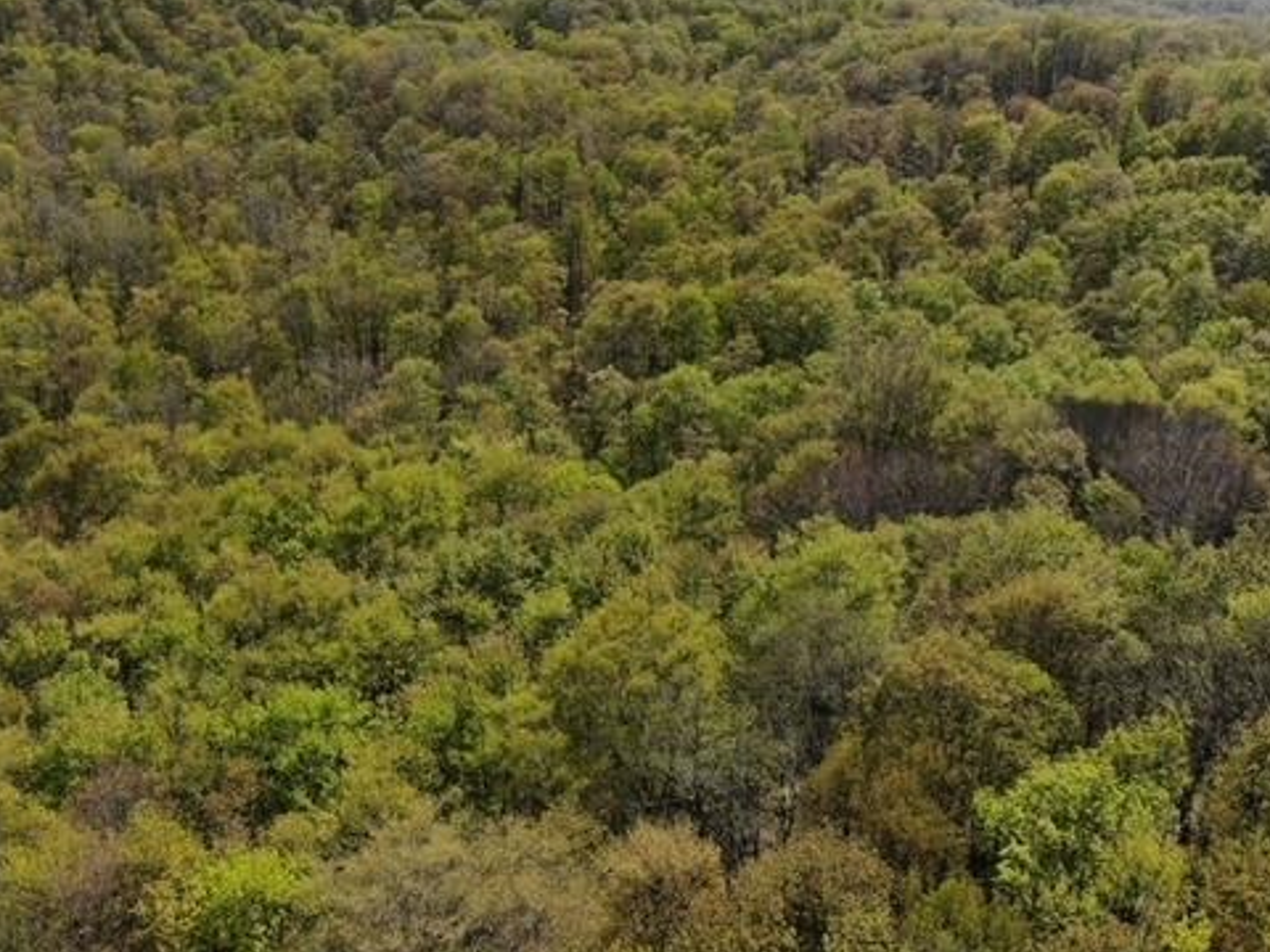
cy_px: 365
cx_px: 482
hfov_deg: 56.2
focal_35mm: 32
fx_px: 1174
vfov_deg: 43.9
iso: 100
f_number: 2.8
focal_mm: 4.5
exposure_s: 1/834
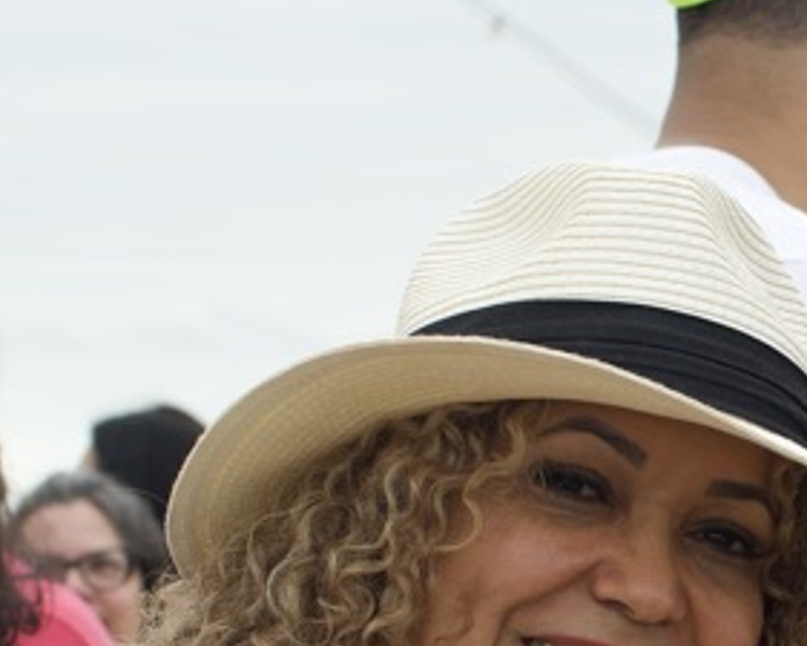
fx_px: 4468
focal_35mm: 187
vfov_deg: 8.1
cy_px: 913
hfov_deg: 9.9
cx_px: 1324
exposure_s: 1/400
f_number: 5
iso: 200
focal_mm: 35
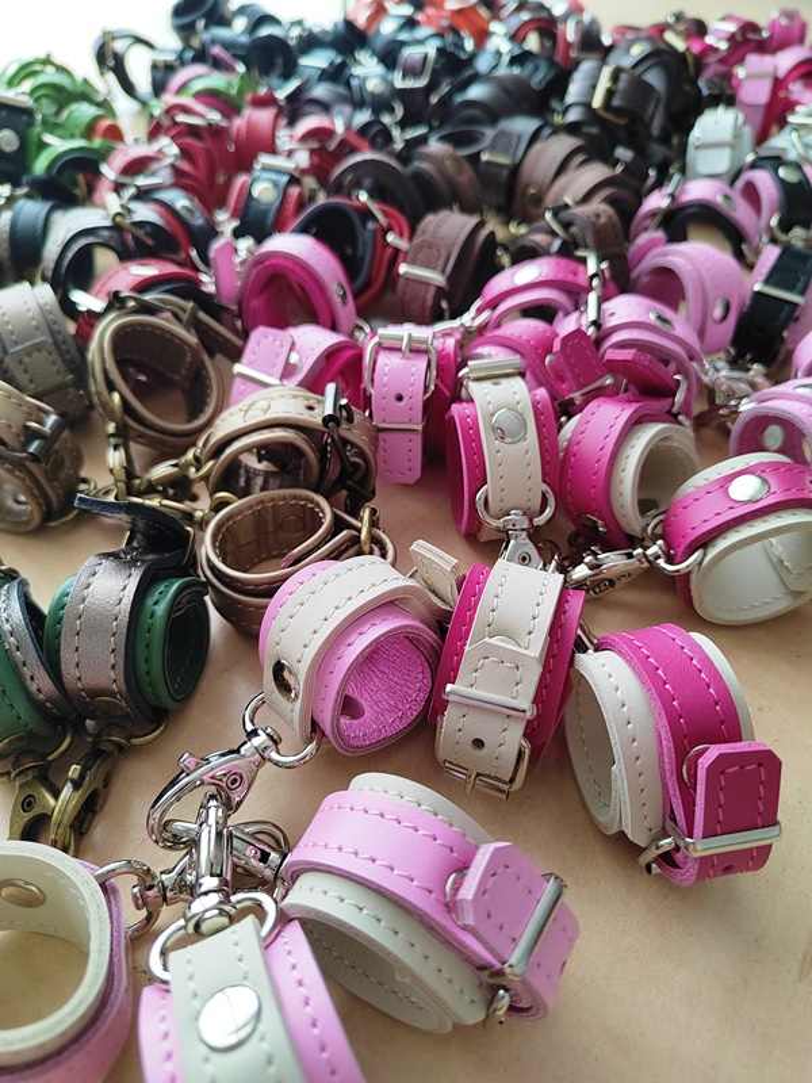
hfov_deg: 58.9
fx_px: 719
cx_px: 406
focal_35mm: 23
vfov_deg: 73.9
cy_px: 542
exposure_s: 1/50
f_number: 1.9
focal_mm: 5.52
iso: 909
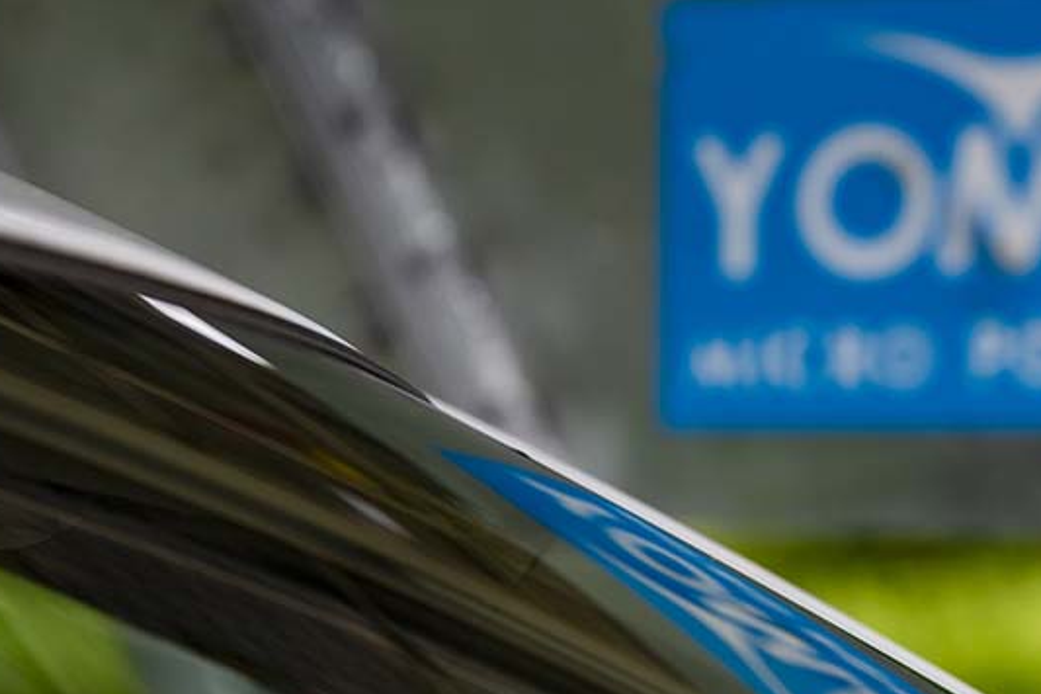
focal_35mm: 126
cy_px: 462
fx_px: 3642
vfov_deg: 10.9
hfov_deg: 16.2
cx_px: 660
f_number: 4
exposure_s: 1/250
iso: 110
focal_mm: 70
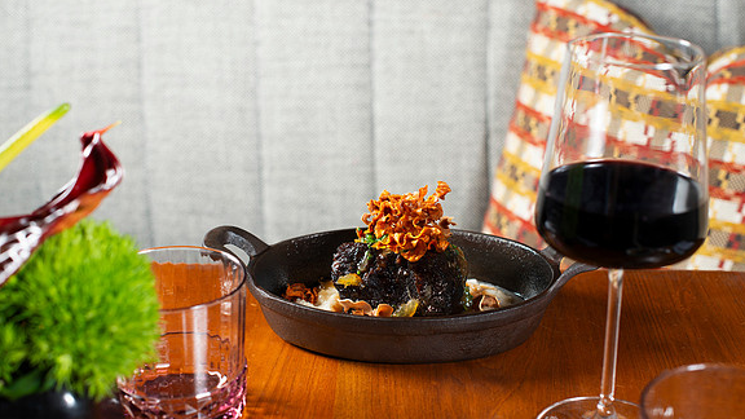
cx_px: 372
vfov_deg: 22.6
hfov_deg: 39.2
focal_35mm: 53
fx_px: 1047
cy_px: 246
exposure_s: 1/200
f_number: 4.5
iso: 200
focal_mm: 50
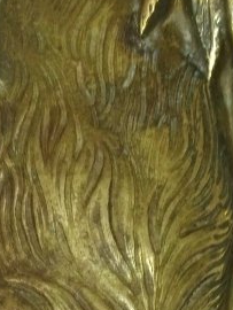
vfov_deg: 14.0
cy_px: 610
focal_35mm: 120
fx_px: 1075
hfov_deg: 12.3
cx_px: 174
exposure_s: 1/50
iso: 189
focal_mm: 4.71
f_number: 1.79
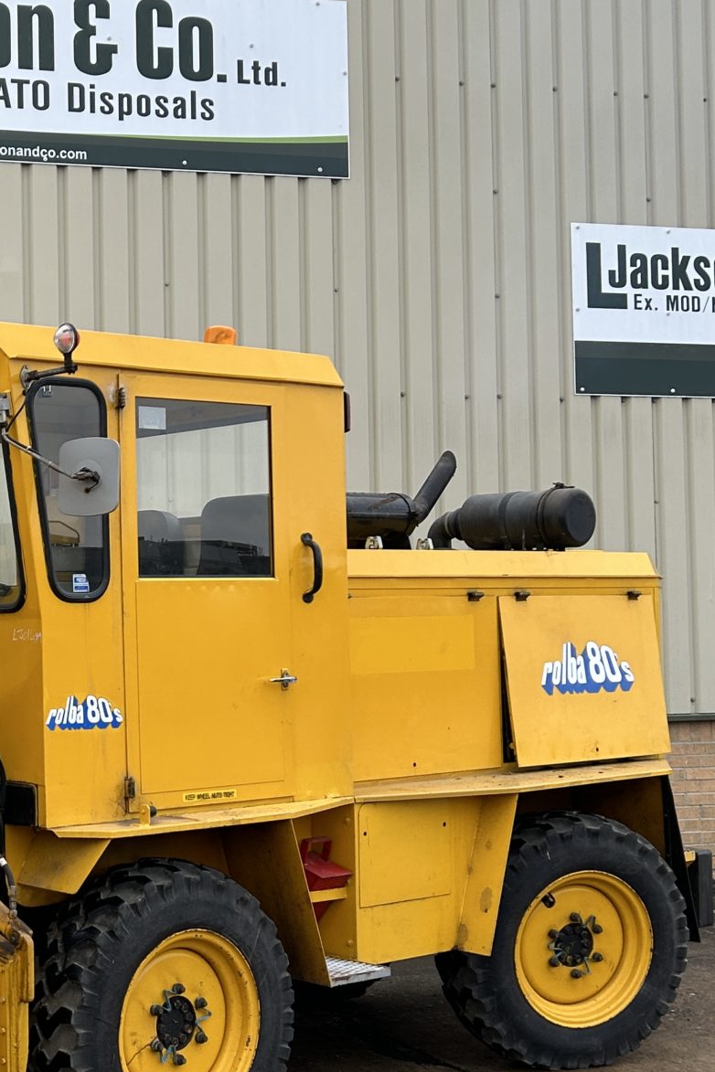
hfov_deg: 21.8
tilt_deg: +2.8
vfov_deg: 33.9
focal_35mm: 59
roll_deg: +0.5
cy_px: 572
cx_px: -66
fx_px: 1758
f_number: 1.5
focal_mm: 5.7
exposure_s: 1/1009
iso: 50
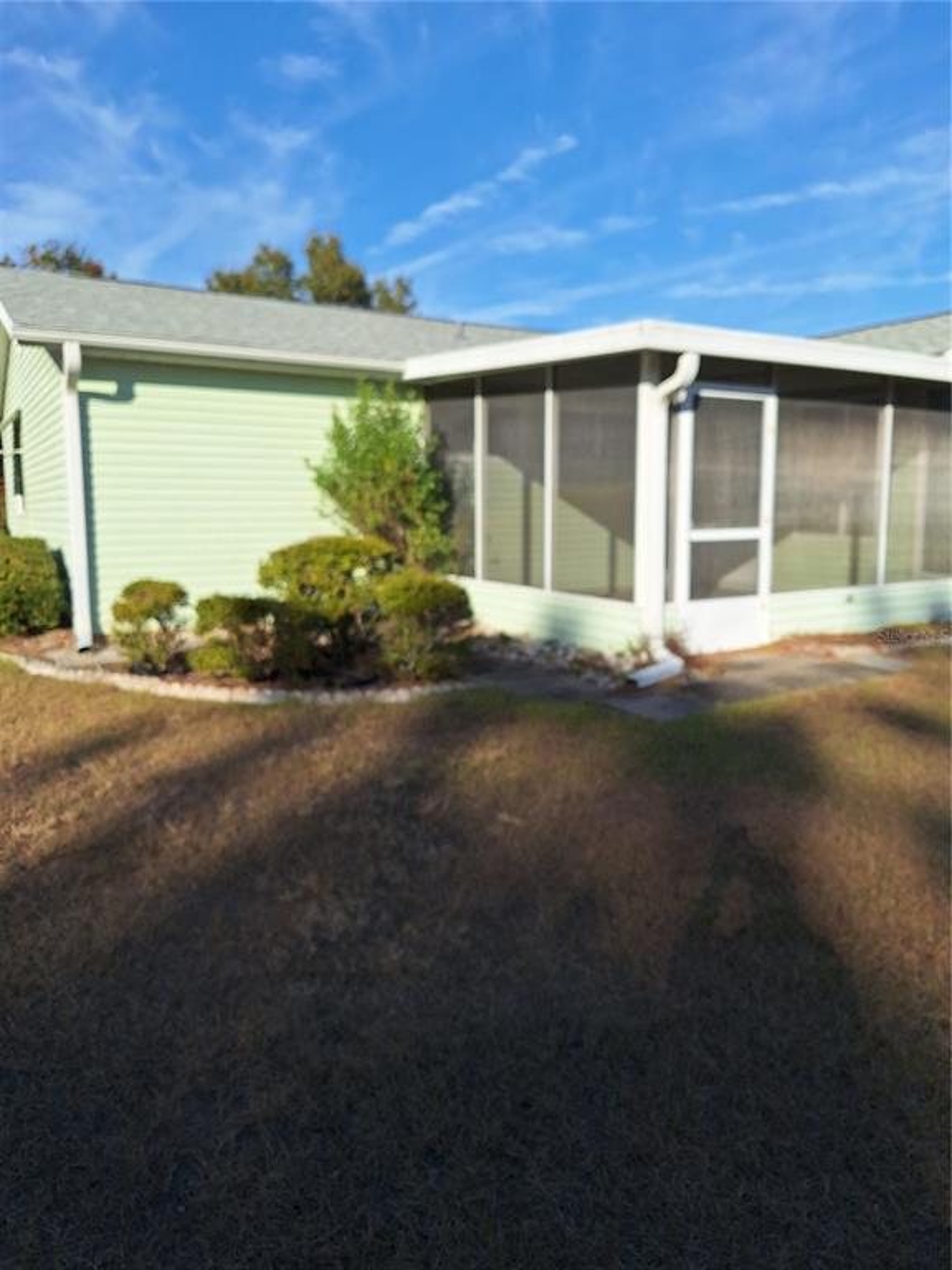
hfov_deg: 58.9
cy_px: 635
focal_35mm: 23
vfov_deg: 73.9
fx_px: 843
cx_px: 476
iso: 40
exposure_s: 1/3704
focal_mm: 5.54
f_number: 1.8
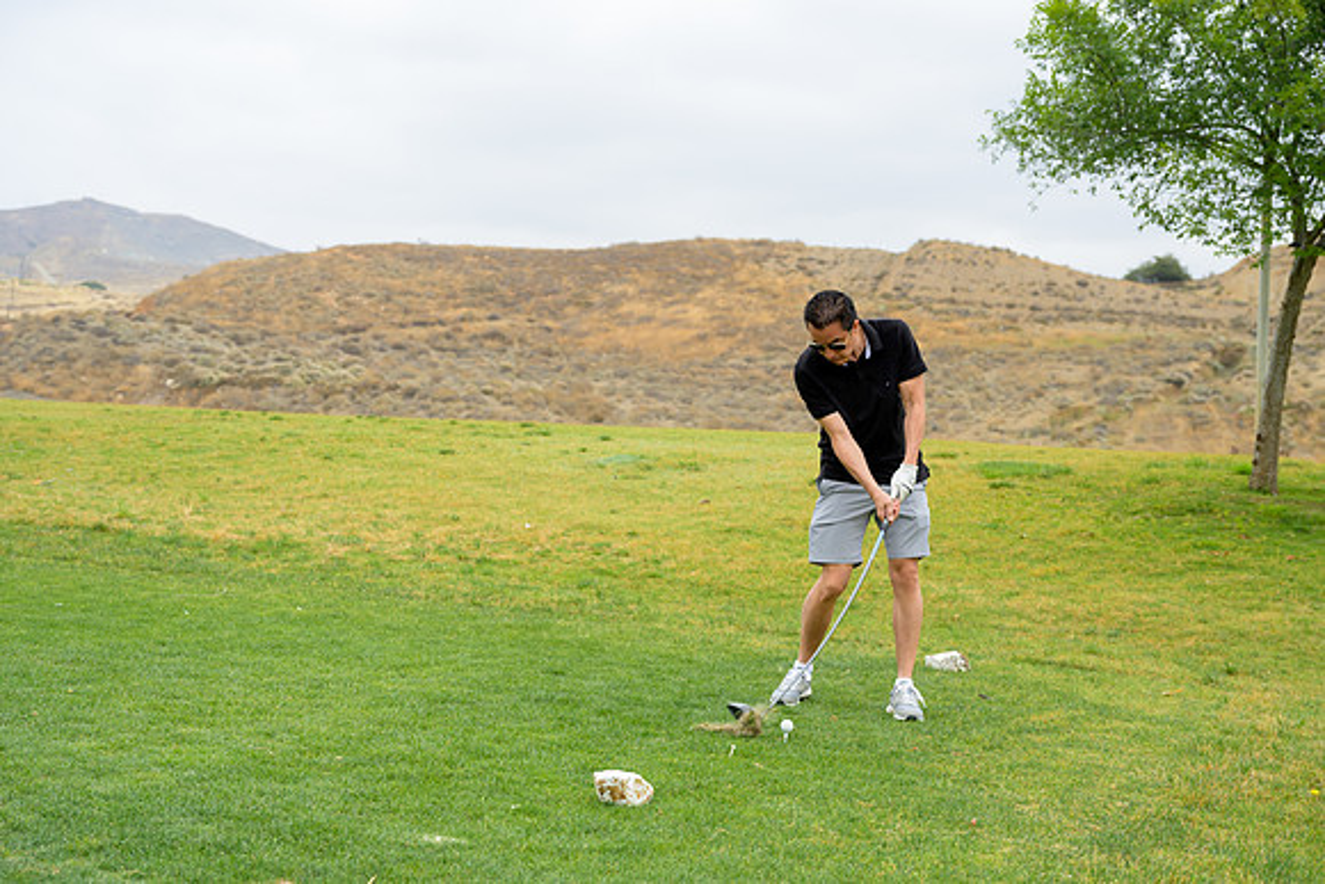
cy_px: 442
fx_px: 1988
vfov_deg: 25.1
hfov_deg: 36.9
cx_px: 662
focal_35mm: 54
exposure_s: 1/2500
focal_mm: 54
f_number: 4
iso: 800
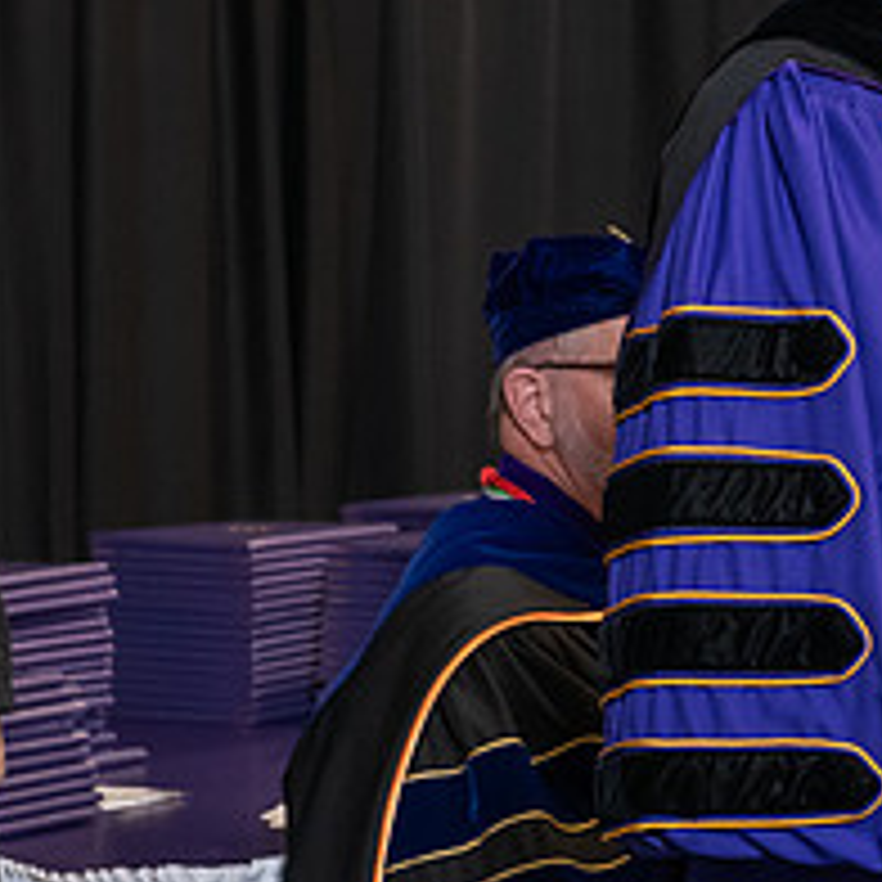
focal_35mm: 176
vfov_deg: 9.9
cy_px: 205
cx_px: 1138
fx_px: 5074
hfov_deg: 9.8
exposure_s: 1/125
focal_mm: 70
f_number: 5
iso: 2000
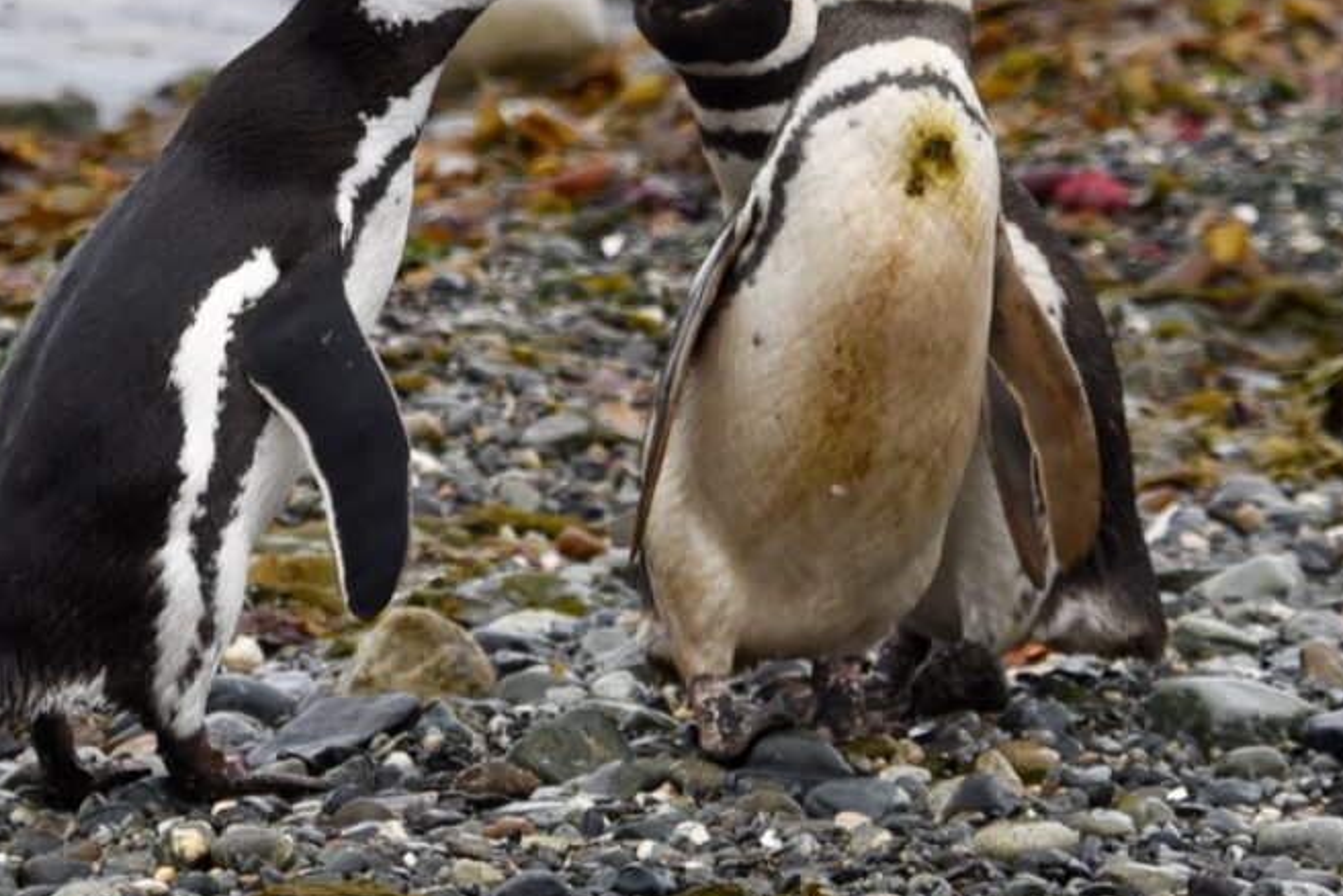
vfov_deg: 3.1
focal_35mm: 437
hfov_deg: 4.7
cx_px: 571
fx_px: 16309
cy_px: 283
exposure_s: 1/320
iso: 640
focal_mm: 280
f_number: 8
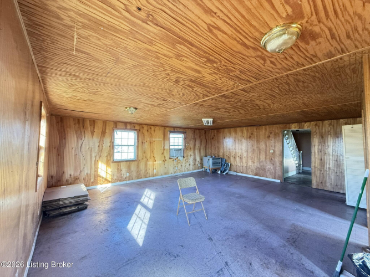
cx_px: 185
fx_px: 150
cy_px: 138
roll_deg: -2.4
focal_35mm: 14
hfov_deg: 102.1
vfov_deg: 85.7
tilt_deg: +4.9
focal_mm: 2.22
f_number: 2.2
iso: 500
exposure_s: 1/60
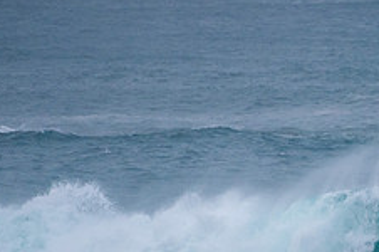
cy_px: 257
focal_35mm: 1577
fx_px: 16578
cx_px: 350
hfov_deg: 1.3
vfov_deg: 0.9
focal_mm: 500
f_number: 5.6
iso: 500
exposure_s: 1/1250
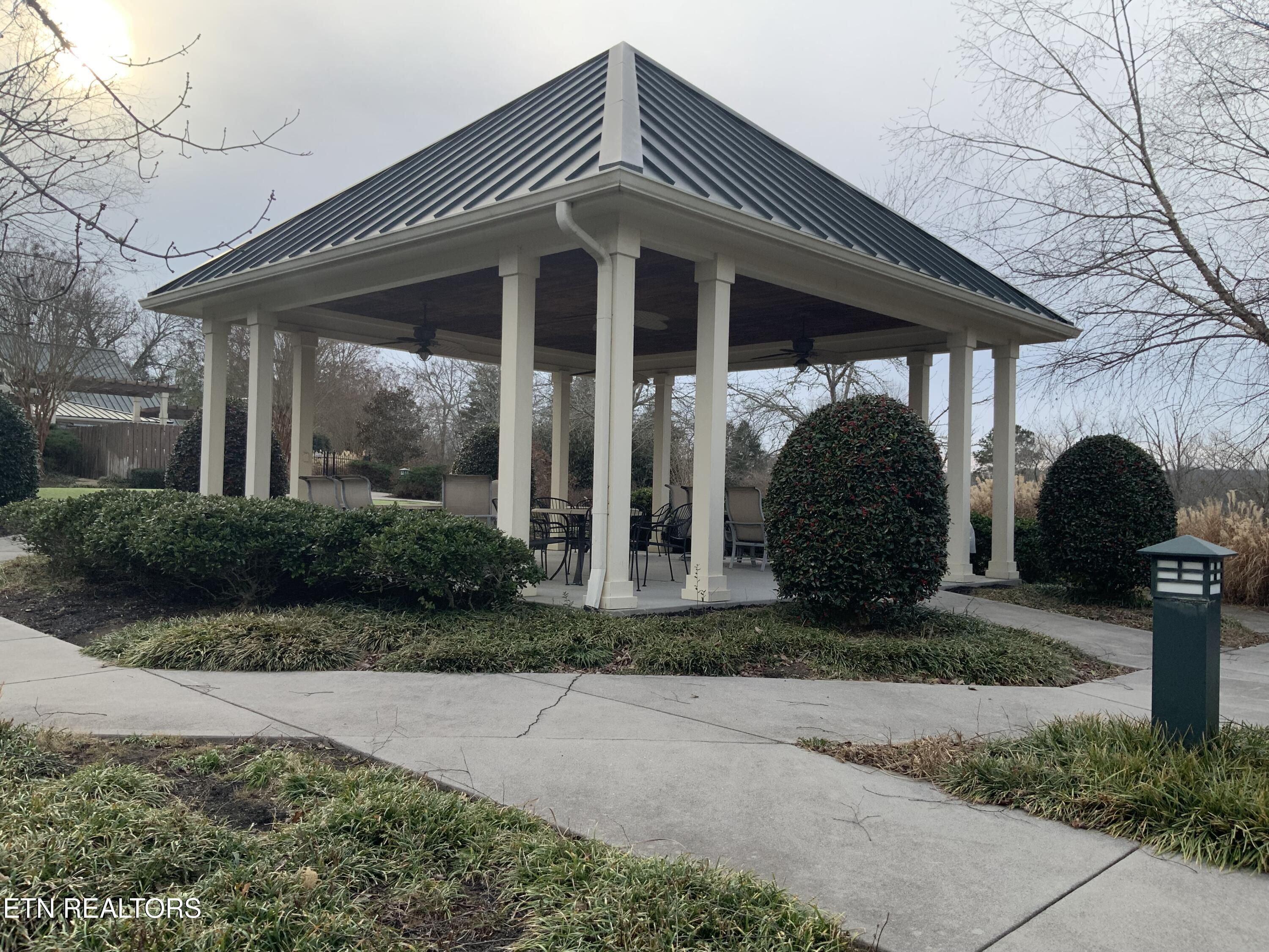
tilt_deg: +2.3
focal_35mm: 29
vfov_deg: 48.2
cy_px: 476
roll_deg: -0.3
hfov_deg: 61.7
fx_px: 1063
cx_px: 634
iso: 16
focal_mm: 3
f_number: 1.8
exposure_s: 1/683
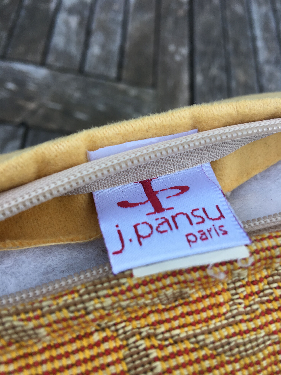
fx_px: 314
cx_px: 140
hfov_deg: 48.2
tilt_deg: -61.1
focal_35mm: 29
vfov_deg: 61.7
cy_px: 188
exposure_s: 1/101
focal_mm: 4.15
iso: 25
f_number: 2.2
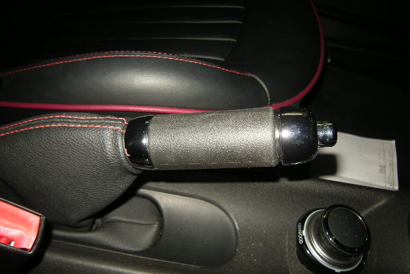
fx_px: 342
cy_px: 136
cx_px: 202
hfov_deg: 61.9
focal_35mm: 30
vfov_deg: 43.6
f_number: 2.8
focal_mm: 4.7
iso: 64
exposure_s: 1/60
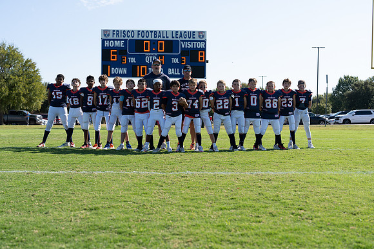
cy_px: 124
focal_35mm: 50
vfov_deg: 27.0
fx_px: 520
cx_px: 187
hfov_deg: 39.6
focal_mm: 50
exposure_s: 1/800
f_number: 3.5
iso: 100
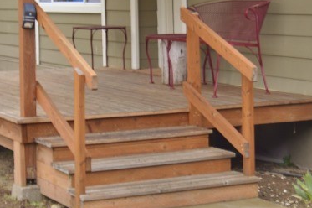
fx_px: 926
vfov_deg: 12.7
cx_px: 132
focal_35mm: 107
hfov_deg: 19.1
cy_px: 60
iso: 100
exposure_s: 1/4
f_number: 4.5
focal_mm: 26
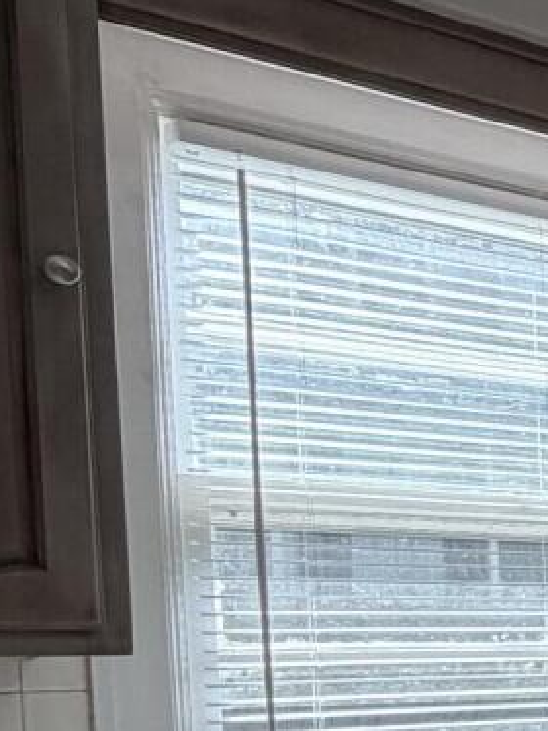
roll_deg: +0.2
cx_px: 1429
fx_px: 1582
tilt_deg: -2.8
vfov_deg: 24.8
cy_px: 733
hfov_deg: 13.0
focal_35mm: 75
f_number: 2.2
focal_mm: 2.22
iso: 80
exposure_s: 1/121
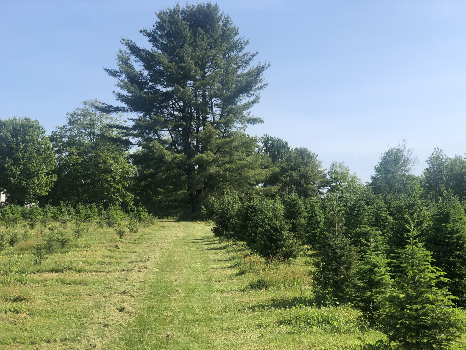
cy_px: 175
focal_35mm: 57
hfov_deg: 33.8
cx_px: 233
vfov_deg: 25.7
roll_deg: +1.1
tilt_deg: +4.1
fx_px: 767
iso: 20
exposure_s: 1/674
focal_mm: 6.6
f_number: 2.8
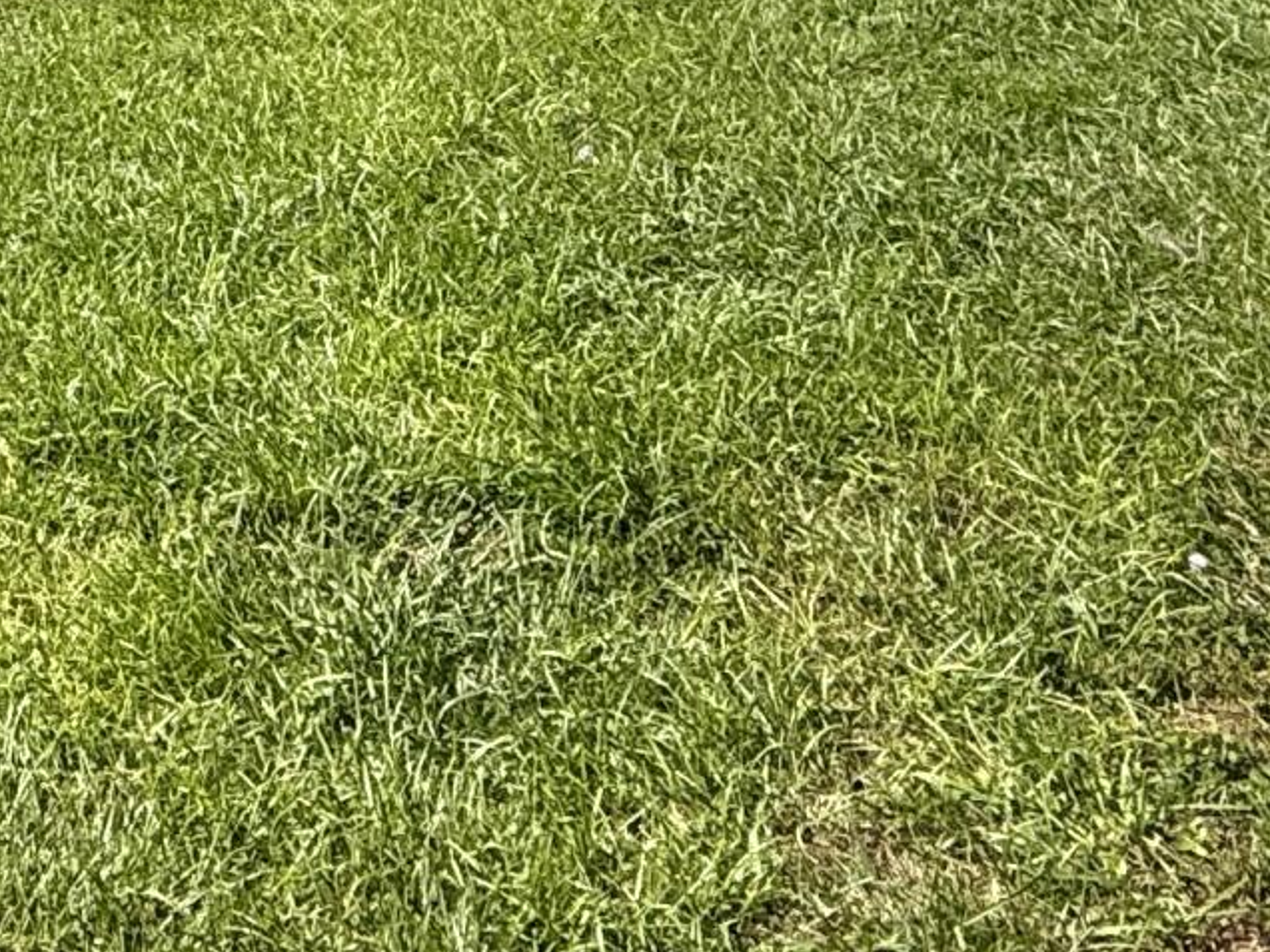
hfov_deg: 27.1
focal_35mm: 66
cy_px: -459
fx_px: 2421
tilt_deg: -5.5
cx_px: -110
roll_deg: +1.3
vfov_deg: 19.5
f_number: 2.2
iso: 50
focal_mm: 2.22
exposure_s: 1/1745
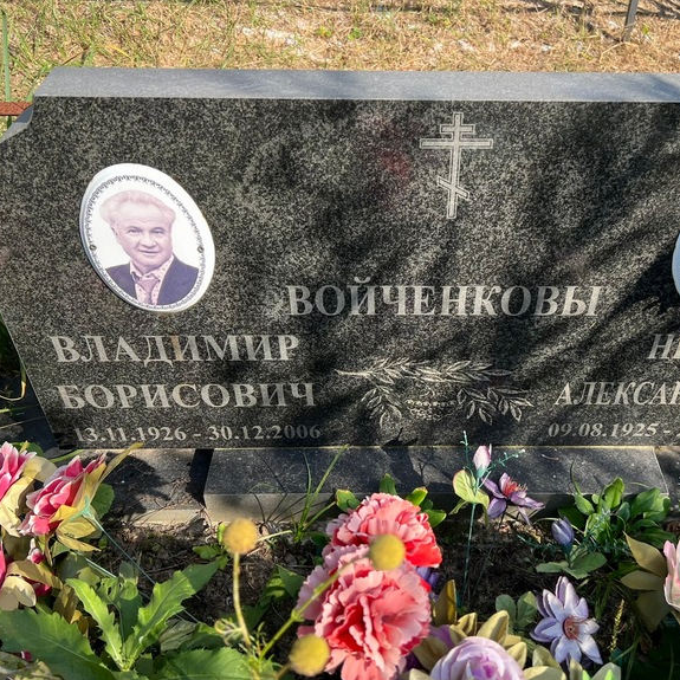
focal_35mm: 32
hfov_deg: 50.7
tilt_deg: -39.3
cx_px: 414
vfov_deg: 51.1
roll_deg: -0.3
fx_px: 711
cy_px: 336
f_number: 1.5
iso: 50
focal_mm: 5.7
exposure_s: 1/974
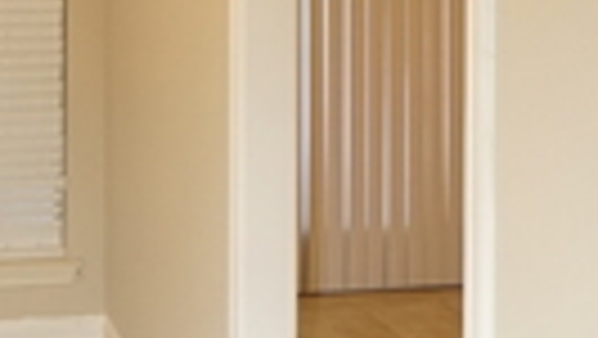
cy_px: -99
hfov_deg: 27.3
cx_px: -31
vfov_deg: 15.9
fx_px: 1142
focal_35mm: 72
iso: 1000
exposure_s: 1/160
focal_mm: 13
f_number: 4
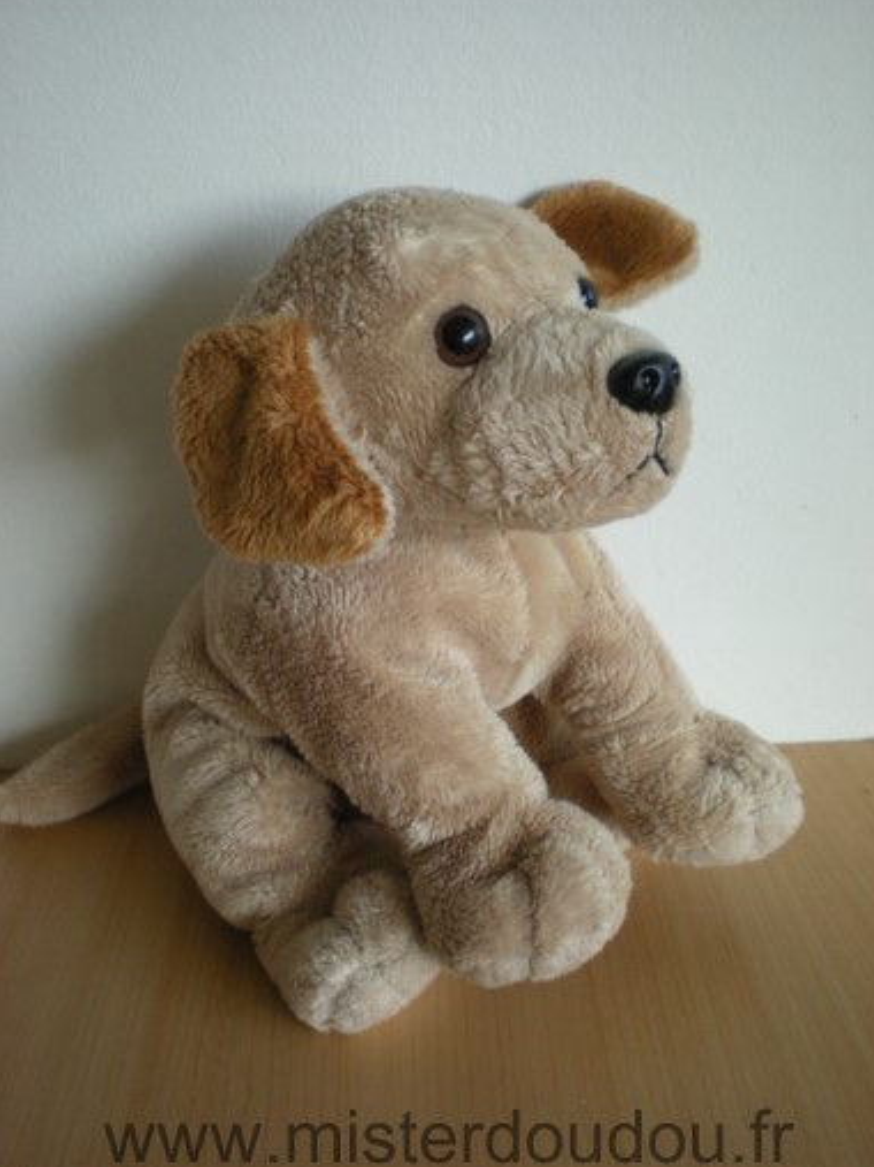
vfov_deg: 47.9
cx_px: 446
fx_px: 1313
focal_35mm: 39
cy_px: 585
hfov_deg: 36.8
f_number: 3.1
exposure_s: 1/58
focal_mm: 6.3
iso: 156
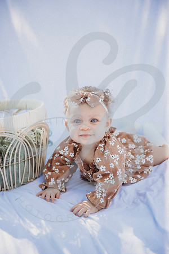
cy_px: 127
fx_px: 352
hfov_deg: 27.0
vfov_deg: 39.6
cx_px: 84
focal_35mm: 50
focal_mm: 50
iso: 200
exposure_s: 1/400
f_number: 2.8
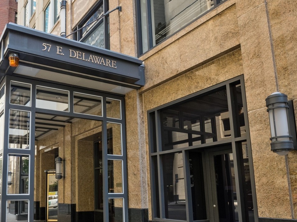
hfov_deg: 63.9
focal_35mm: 26
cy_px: 145
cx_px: 79
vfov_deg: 52.2
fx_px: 223
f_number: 10
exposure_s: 1/60
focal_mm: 10.63
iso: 200
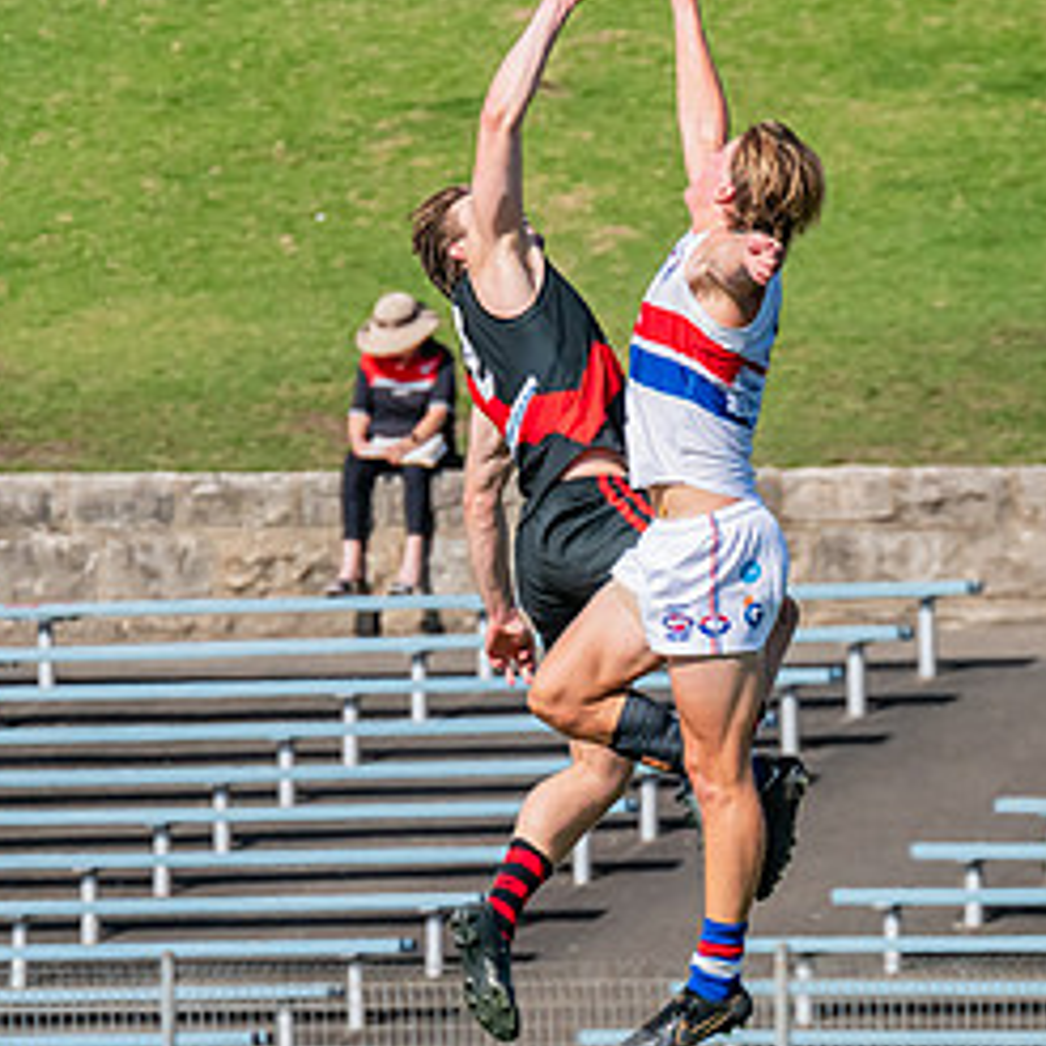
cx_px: 777
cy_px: 641
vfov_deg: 1.5
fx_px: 40546
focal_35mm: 1186
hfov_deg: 1.5
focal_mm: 420
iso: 800
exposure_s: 1/1600
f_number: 11
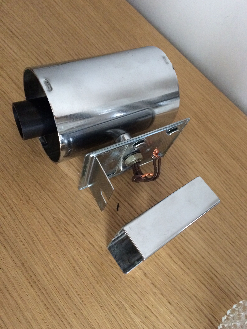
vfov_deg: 60.0
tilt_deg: -59.7
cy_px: 164
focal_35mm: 30
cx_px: 128
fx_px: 285
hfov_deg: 46.8
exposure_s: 1/17
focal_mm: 4.15
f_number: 2.2
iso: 320
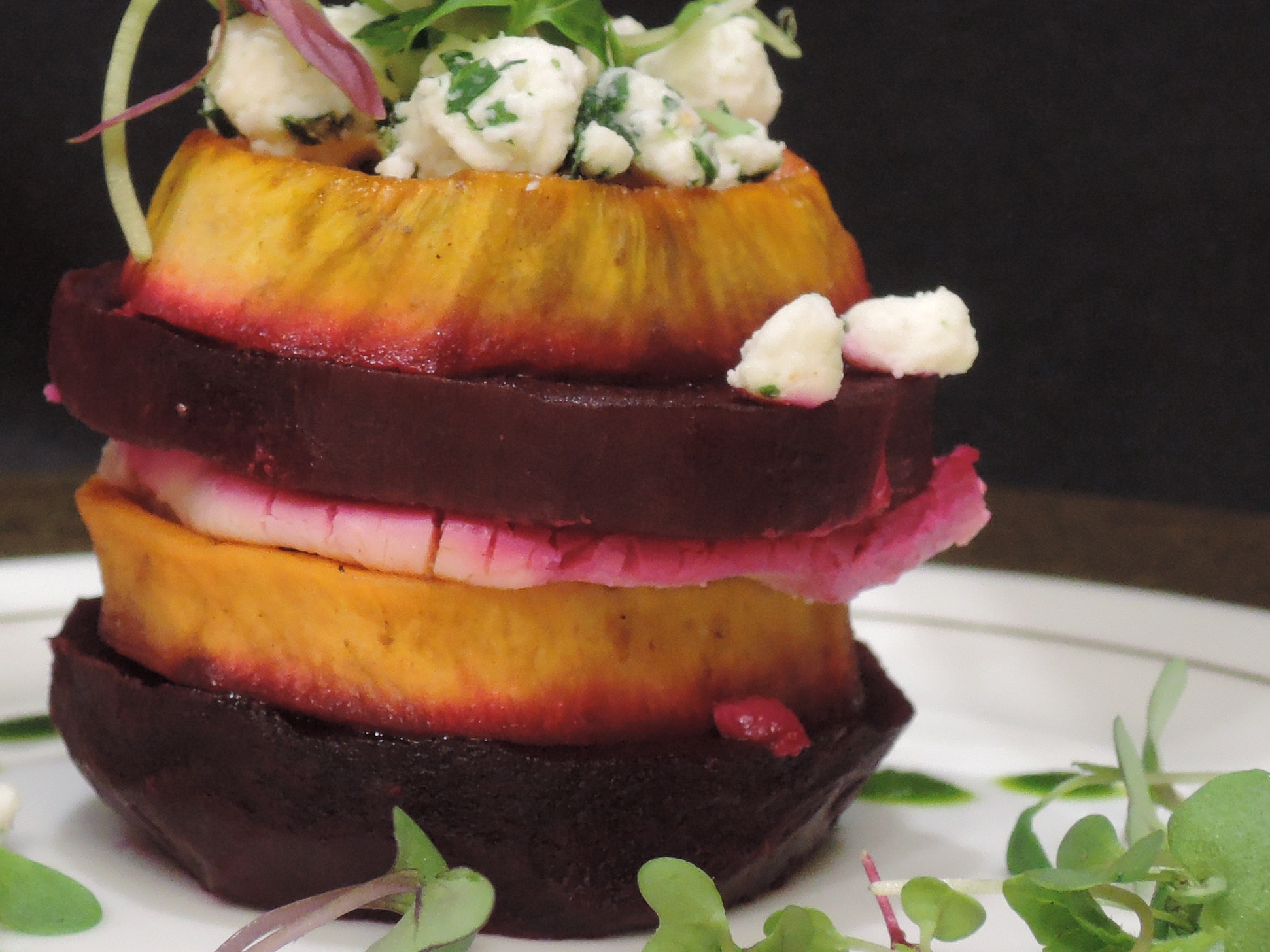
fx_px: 3778
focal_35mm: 103
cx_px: 472
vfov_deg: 14.4
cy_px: 420
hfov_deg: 19.0
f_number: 4
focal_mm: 10.7
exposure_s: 1/13
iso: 800
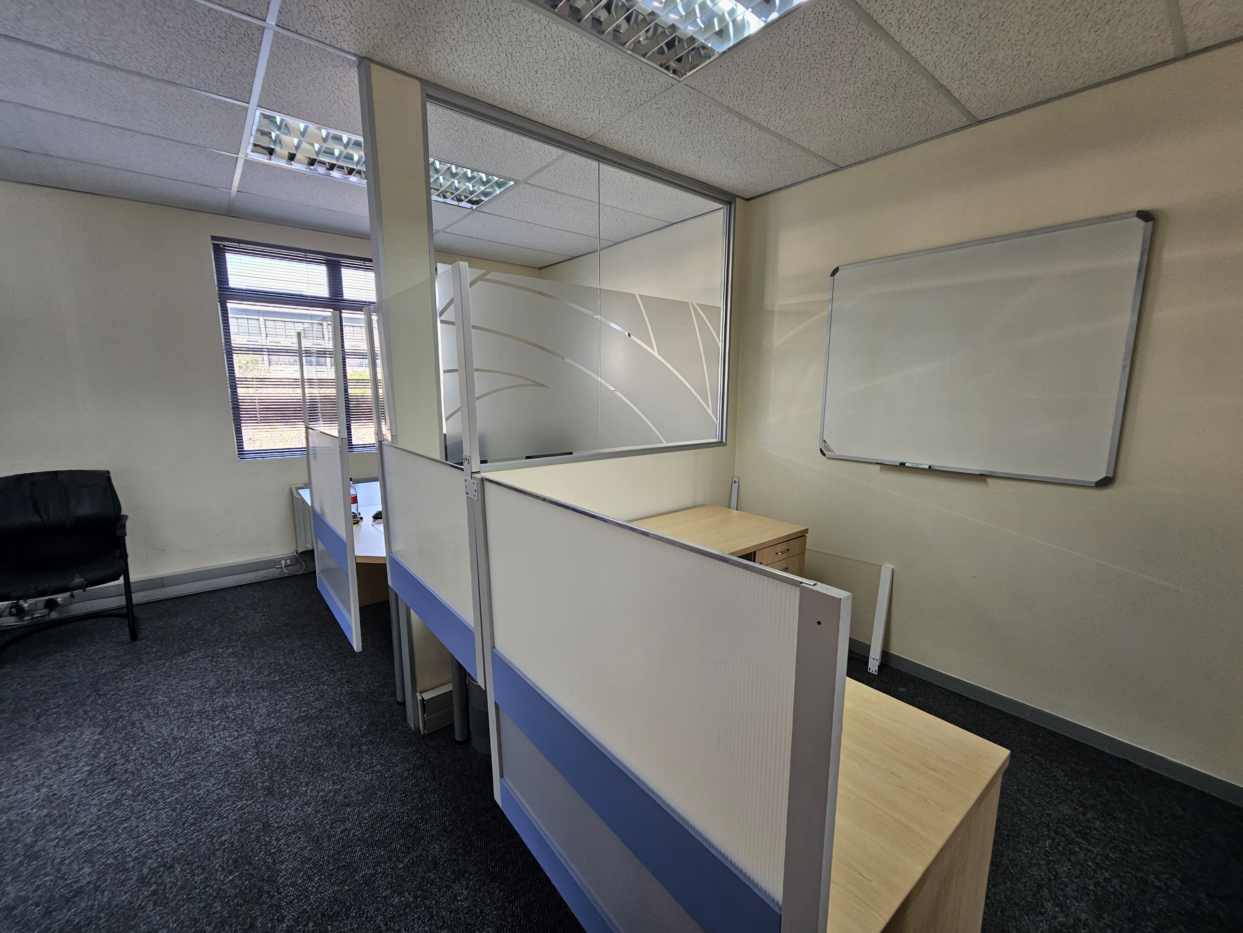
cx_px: 622
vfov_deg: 89.9
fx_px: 467
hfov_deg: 106.2
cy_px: 466
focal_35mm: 13
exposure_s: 1/50
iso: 125
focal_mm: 2.2
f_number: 2.2
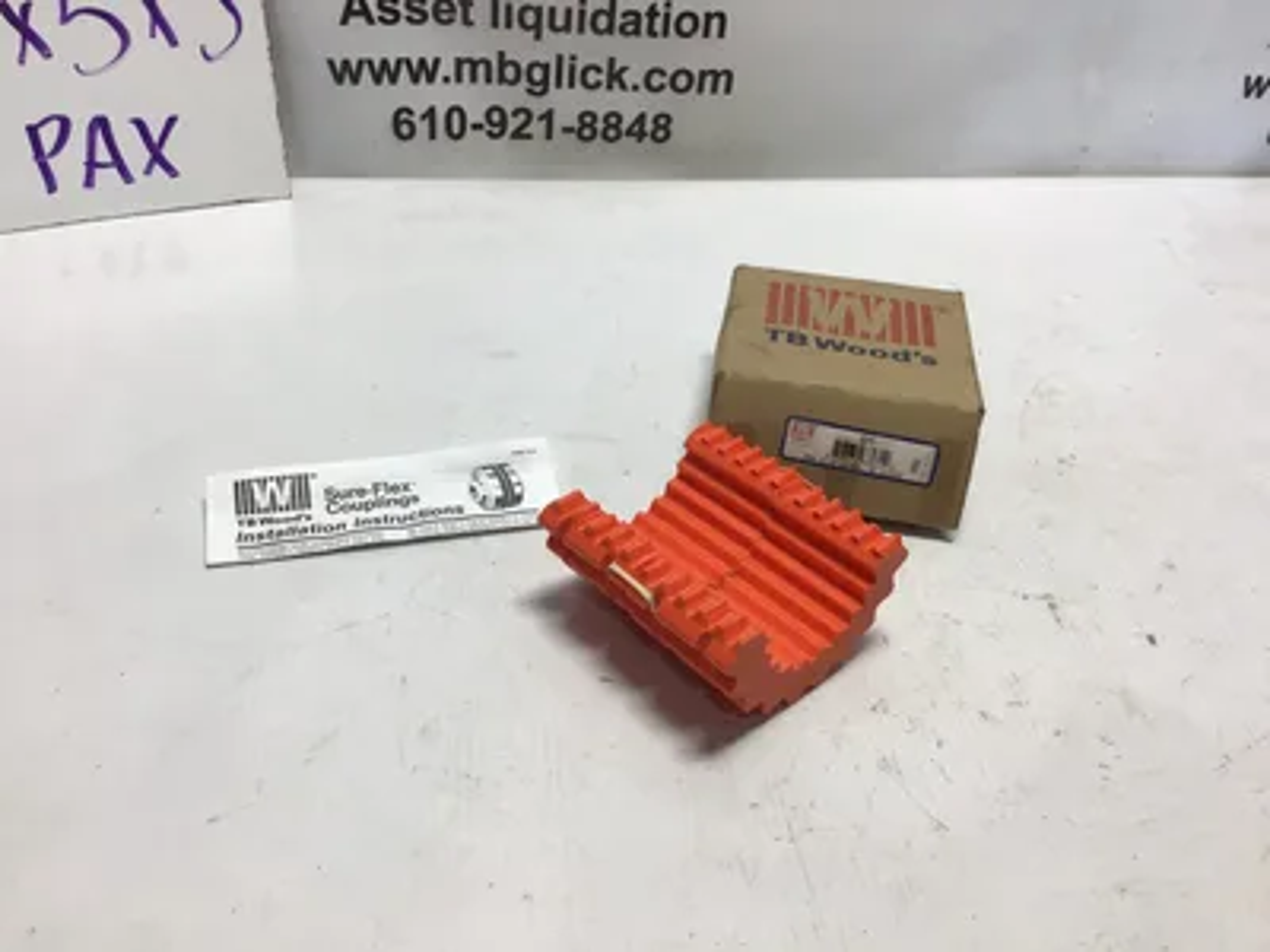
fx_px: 1137
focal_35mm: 31
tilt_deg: -36.8
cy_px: 476
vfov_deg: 45.4
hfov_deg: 58.4
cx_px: 635
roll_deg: -4.8
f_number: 2.4
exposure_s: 1/187
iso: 25
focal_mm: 3.3
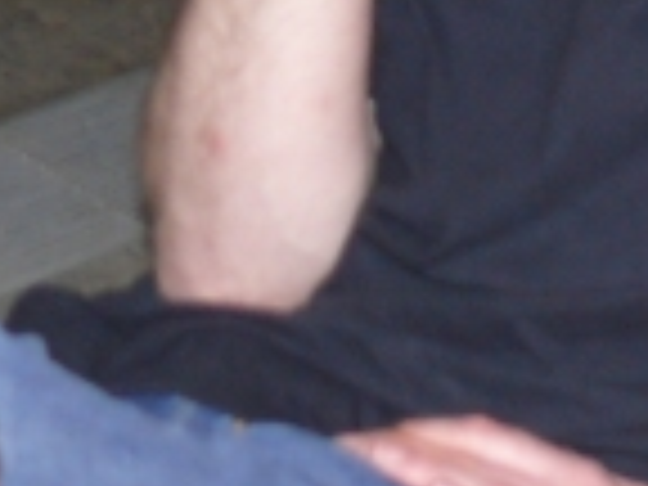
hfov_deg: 10.1
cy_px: -724
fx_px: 3632
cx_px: 756
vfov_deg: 7.2
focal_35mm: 194
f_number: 2.8
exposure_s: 1/30
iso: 100
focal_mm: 7.4
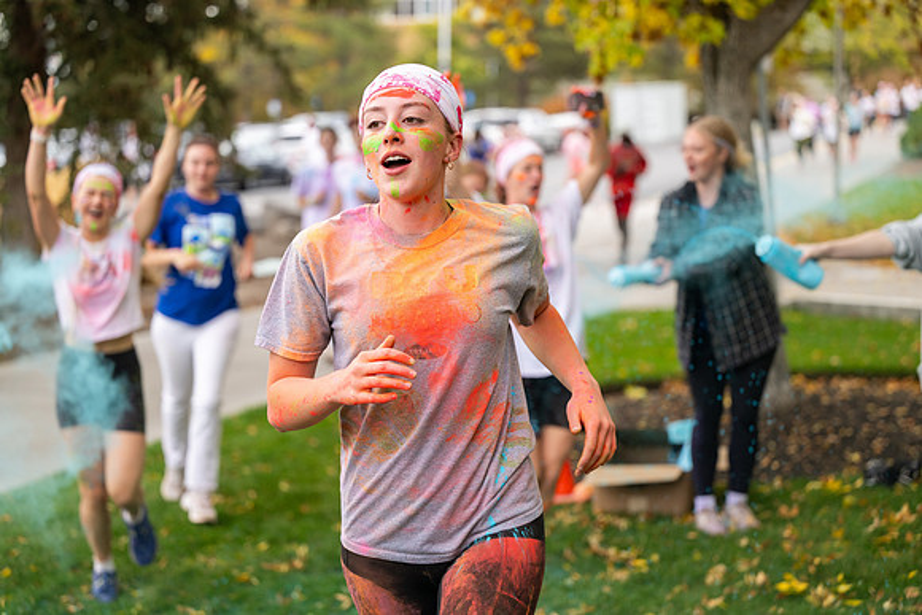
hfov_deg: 28.8
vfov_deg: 19.5
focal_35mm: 70
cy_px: 308
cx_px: 461
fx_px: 1793
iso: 320
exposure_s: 1/640
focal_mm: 70
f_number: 2.8
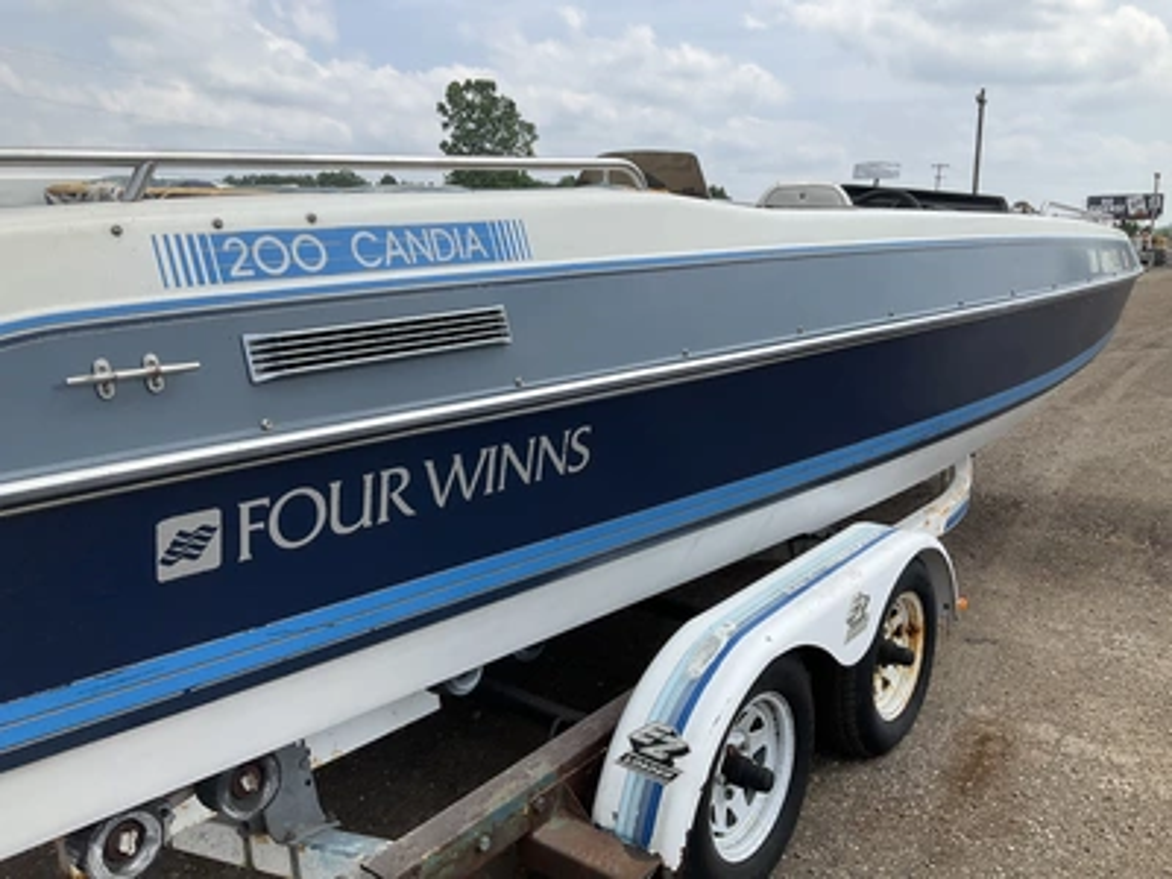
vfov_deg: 48.2
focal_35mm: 29
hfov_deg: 61.7
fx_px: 982
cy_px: 440
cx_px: 586
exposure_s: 1/1577
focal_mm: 3
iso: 25
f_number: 1.8
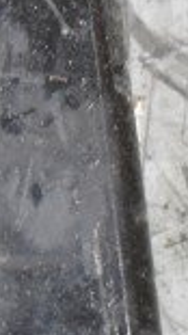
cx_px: -607
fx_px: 3356
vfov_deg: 5.7
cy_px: 41
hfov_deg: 3.1
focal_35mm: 378
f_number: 5
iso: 1600
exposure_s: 1/50
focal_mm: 31
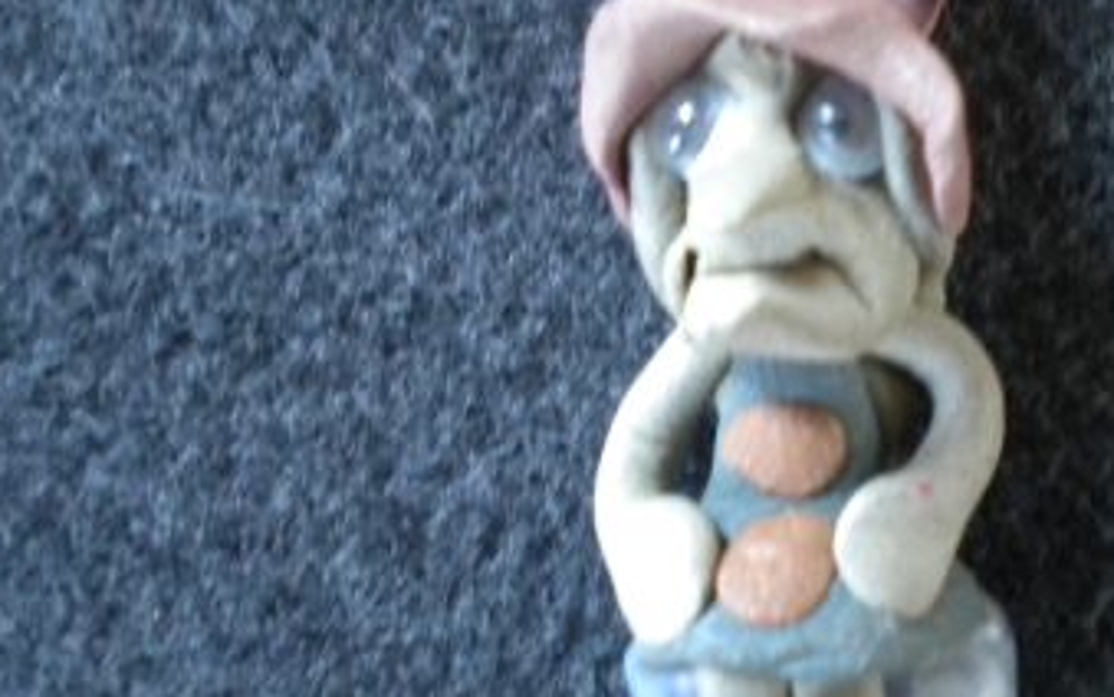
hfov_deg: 26.6
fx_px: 2338
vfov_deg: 16.9
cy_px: 289
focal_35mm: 77
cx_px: 762
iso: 400
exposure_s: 1/26
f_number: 3.5
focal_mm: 7.4
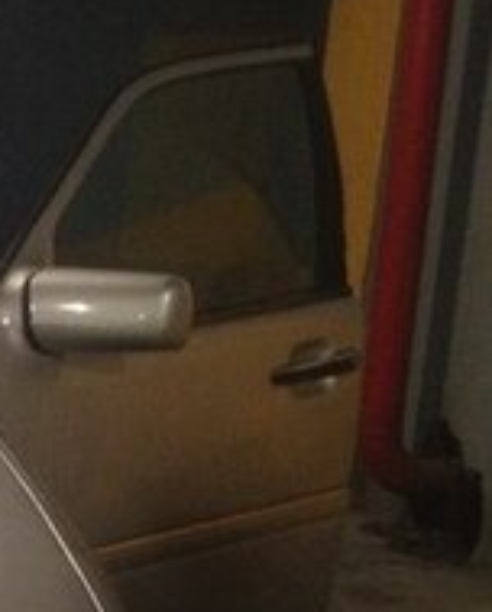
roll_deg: +0.4
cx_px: -456
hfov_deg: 11.8
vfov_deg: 15.6
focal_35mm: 119
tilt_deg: -23.7
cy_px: 720
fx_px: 2159
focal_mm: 4.28
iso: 250
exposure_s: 1/20
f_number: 2.4
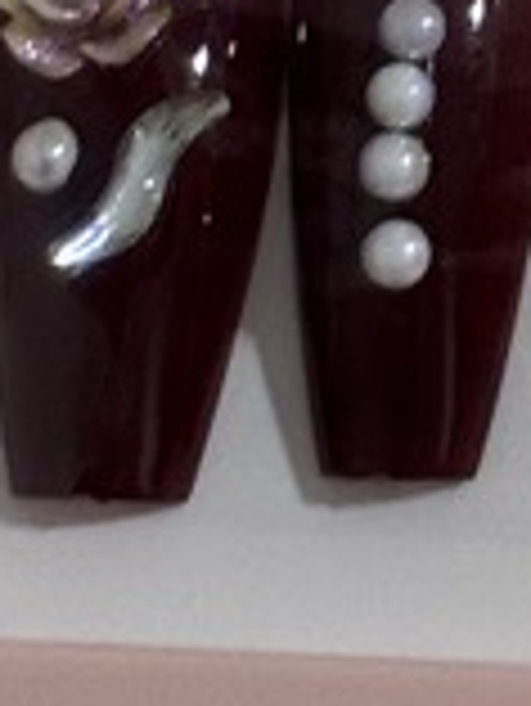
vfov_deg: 6.4
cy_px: -337
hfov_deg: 4.9
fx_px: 6230
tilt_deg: -69.4
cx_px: 698
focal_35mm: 305
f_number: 1.78
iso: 400
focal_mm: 6.76
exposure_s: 1/33
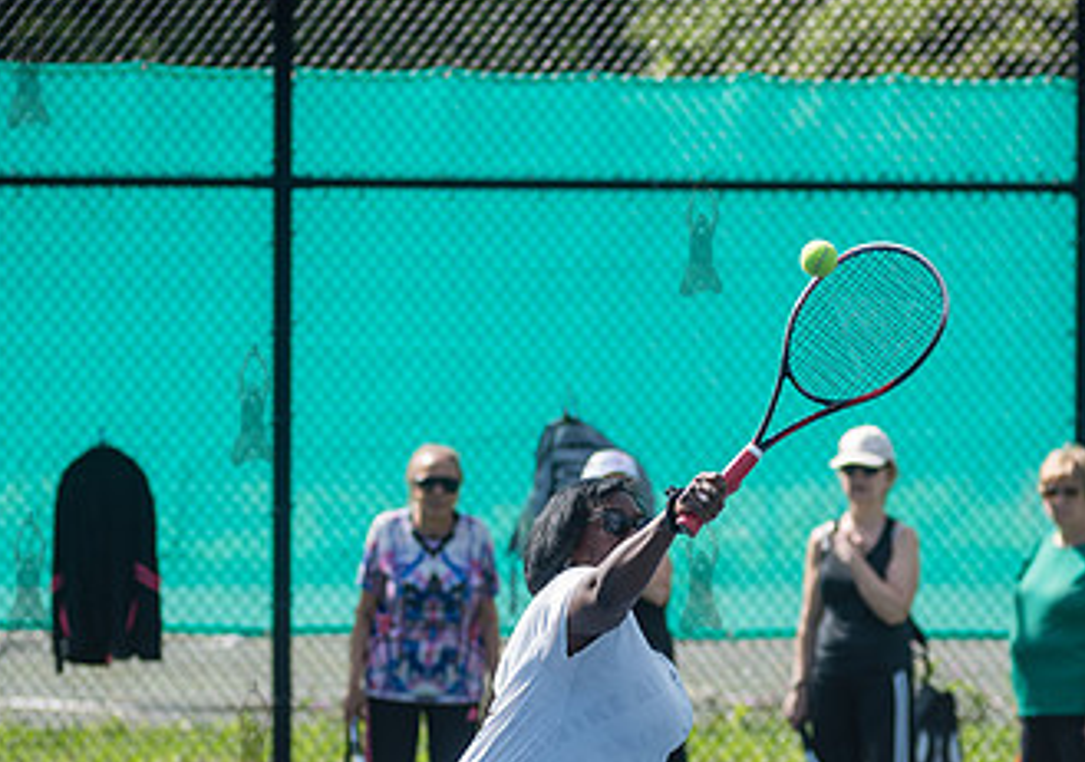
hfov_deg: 7.3
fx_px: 8456
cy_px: 602
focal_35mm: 276
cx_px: 694
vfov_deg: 5.2
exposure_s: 1/1250
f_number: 4
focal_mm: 135
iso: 200
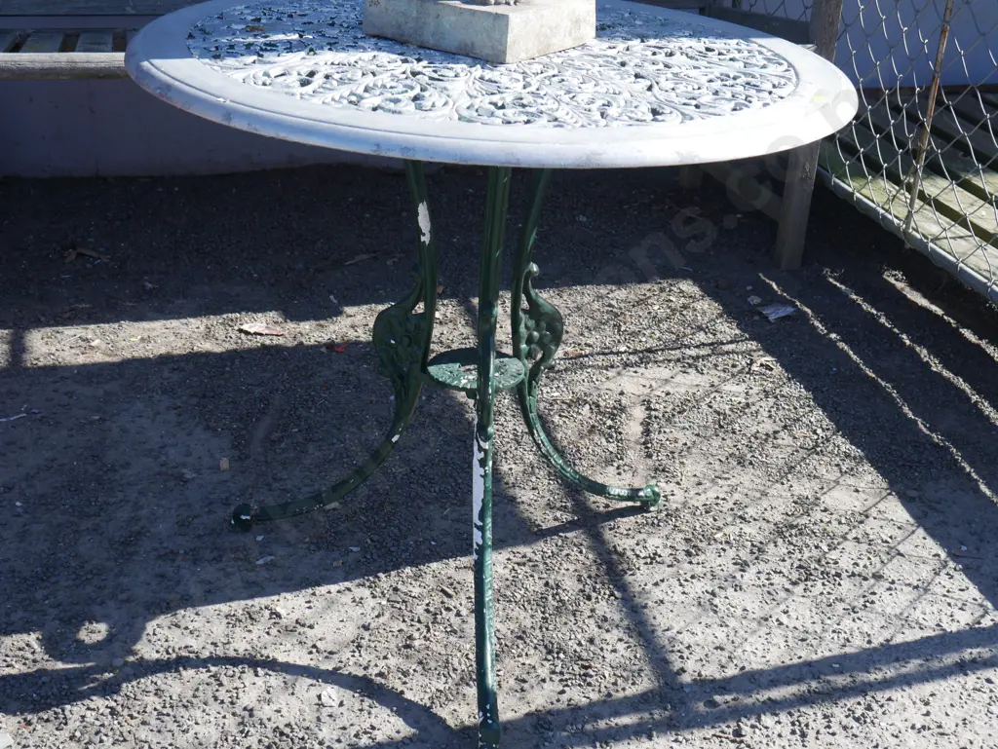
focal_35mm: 44
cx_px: 499
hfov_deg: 42.9
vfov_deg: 32.9
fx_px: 1269
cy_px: 374
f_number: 7.1
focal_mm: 22
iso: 200
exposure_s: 1/200
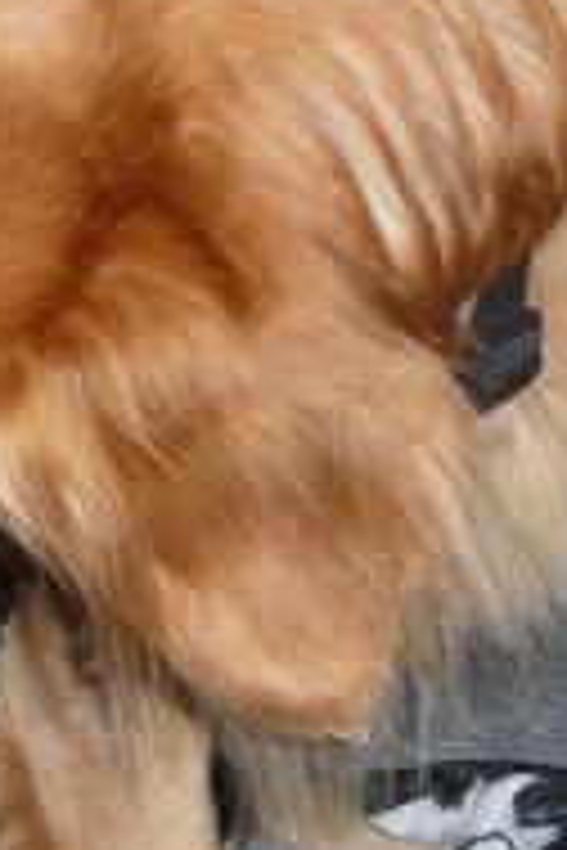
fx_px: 2906
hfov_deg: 10.7
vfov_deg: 16.6
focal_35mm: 123
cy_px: 337
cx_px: -315
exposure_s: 1/30
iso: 100
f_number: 2.8
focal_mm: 5.2
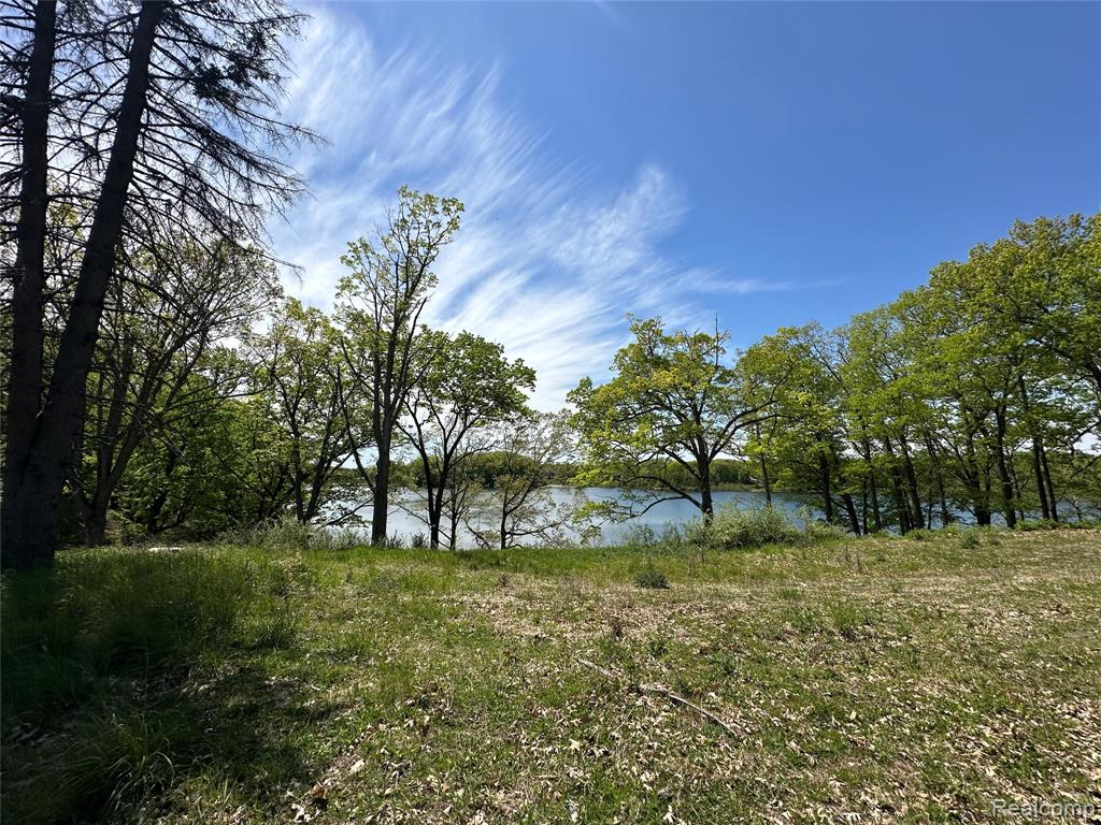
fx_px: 445
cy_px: 412
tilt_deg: +7.9
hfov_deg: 102.1
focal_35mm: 14
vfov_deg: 85.7
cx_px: 550
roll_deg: -2.2
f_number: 2.2
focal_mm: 2.22
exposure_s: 1/3300
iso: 50
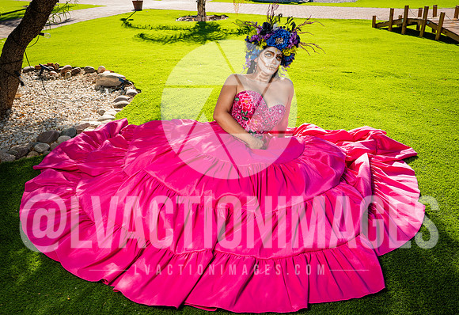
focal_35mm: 33
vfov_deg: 40.3
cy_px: 150
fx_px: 429
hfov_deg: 56.3
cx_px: 235
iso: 64
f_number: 6.3
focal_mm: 29
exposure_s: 1/160
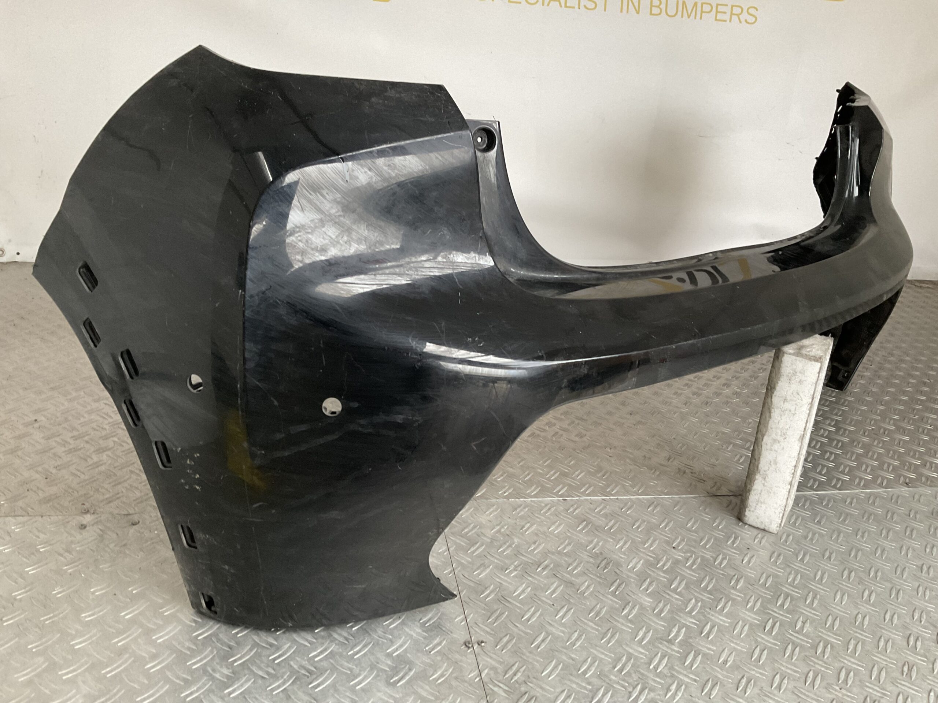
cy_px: 352
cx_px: 469
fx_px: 786
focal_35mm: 29
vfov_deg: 48.2
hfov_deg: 61.7
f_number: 1.8
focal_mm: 3
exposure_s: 1/50
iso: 125
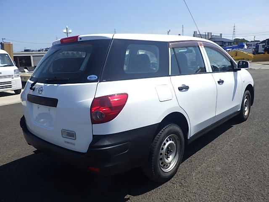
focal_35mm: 28
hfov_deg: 63.4
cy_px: 101
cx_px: 134
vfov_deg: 49.7
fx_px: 218
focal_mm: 5
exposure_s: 1/1000
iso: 125
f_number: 4.2
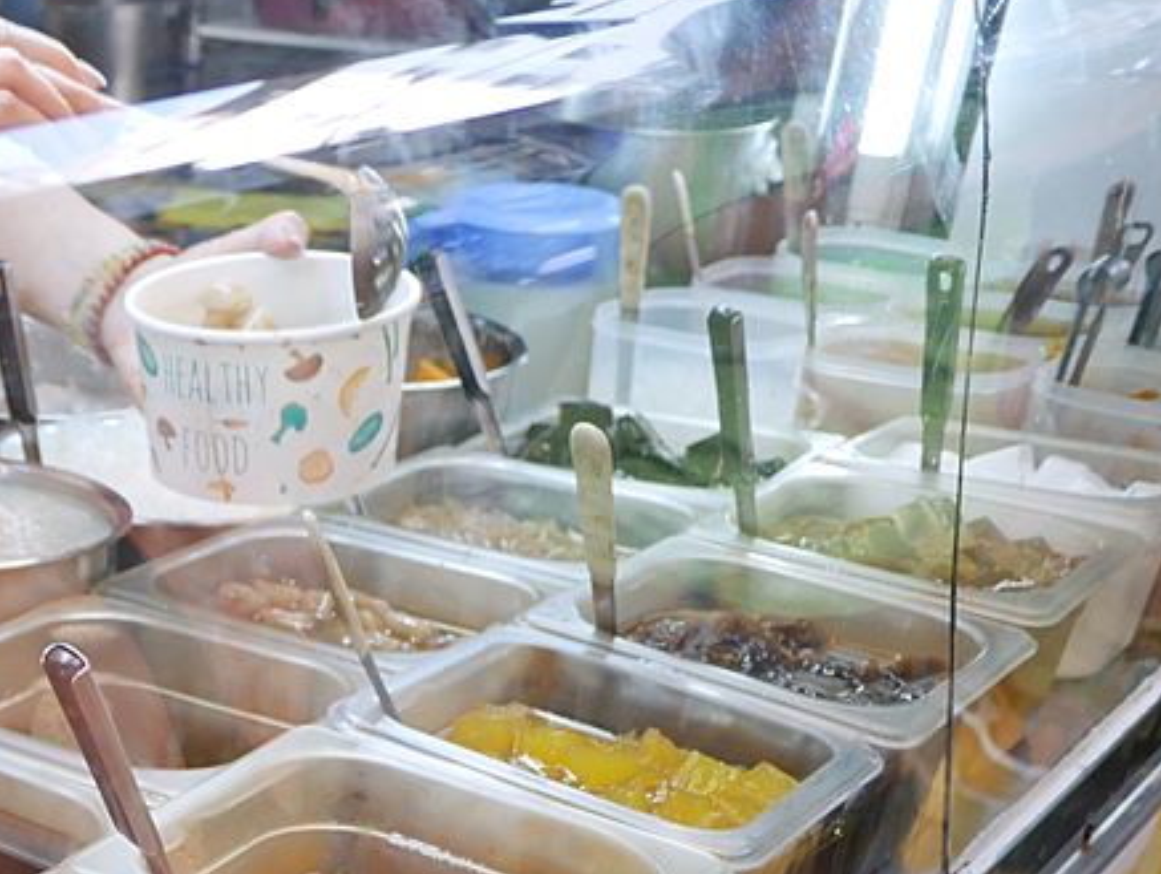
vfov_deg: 21.8
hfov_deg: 27.5
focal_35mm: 64
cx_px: -141
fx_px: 2149
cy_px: 960
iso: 200
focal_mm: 14
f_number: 2.5
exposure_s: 1/100
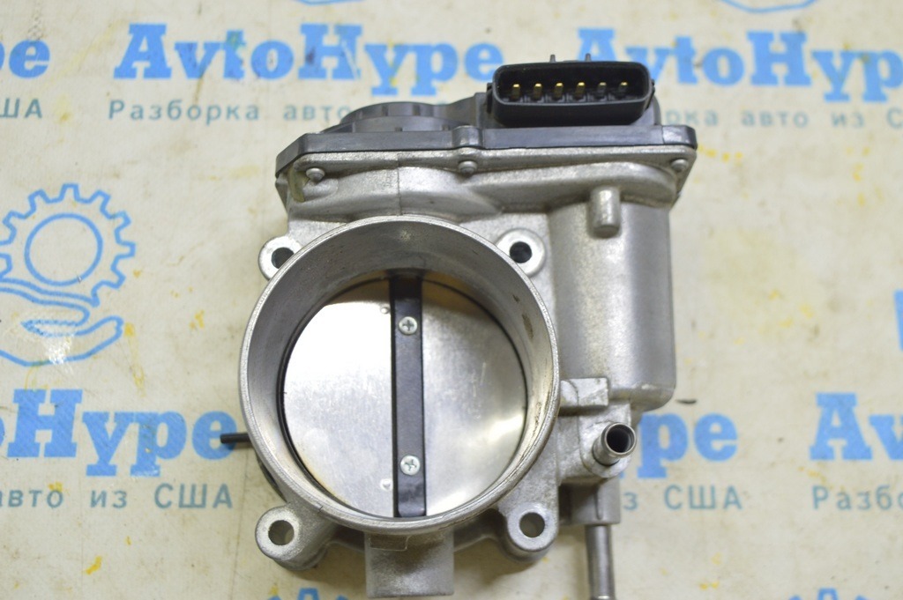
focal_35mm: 51
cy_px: 300
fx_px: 1278
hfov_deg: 38.9
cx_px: 452
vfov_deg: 26.4
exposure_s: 1/20
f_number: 5.6
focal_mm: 34
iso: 400
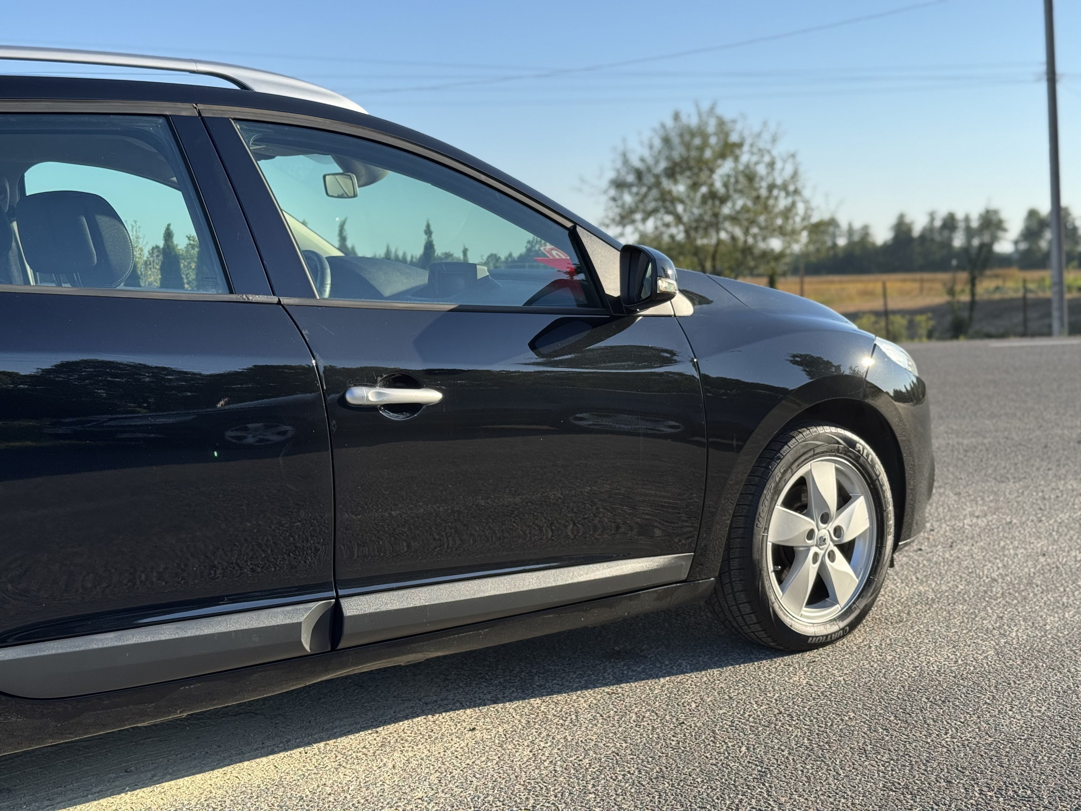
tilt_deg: -5.3
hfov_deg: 39.7
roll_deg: +0.9
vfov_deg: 30.3
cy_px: 406
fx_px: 1499
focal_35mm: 48
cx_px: 540
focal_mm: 6.76
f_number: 1.78
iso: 64
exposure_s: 1/980
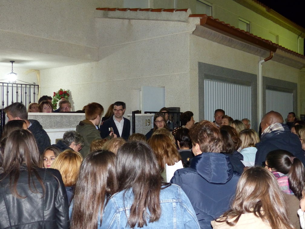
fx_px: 361
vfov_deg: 35.1
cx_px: 152
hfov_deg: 45.8
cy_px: 114
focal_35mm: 41
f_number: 2.8
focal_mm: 7.4
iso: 400
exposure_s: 1/13
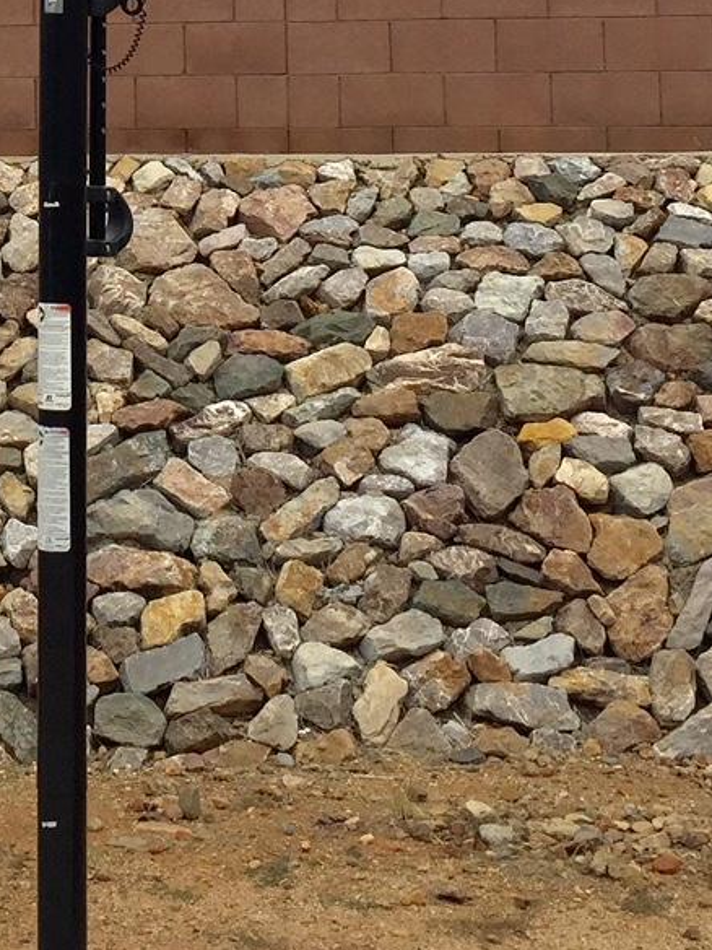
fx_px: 2221
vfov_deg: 23.1
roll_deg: +0.0
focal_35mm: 81
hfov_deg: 17.5
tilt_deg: +5.5
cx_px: -88
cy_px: -7
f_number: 2.2
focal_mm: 4.15
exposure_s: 1/1522
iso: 32
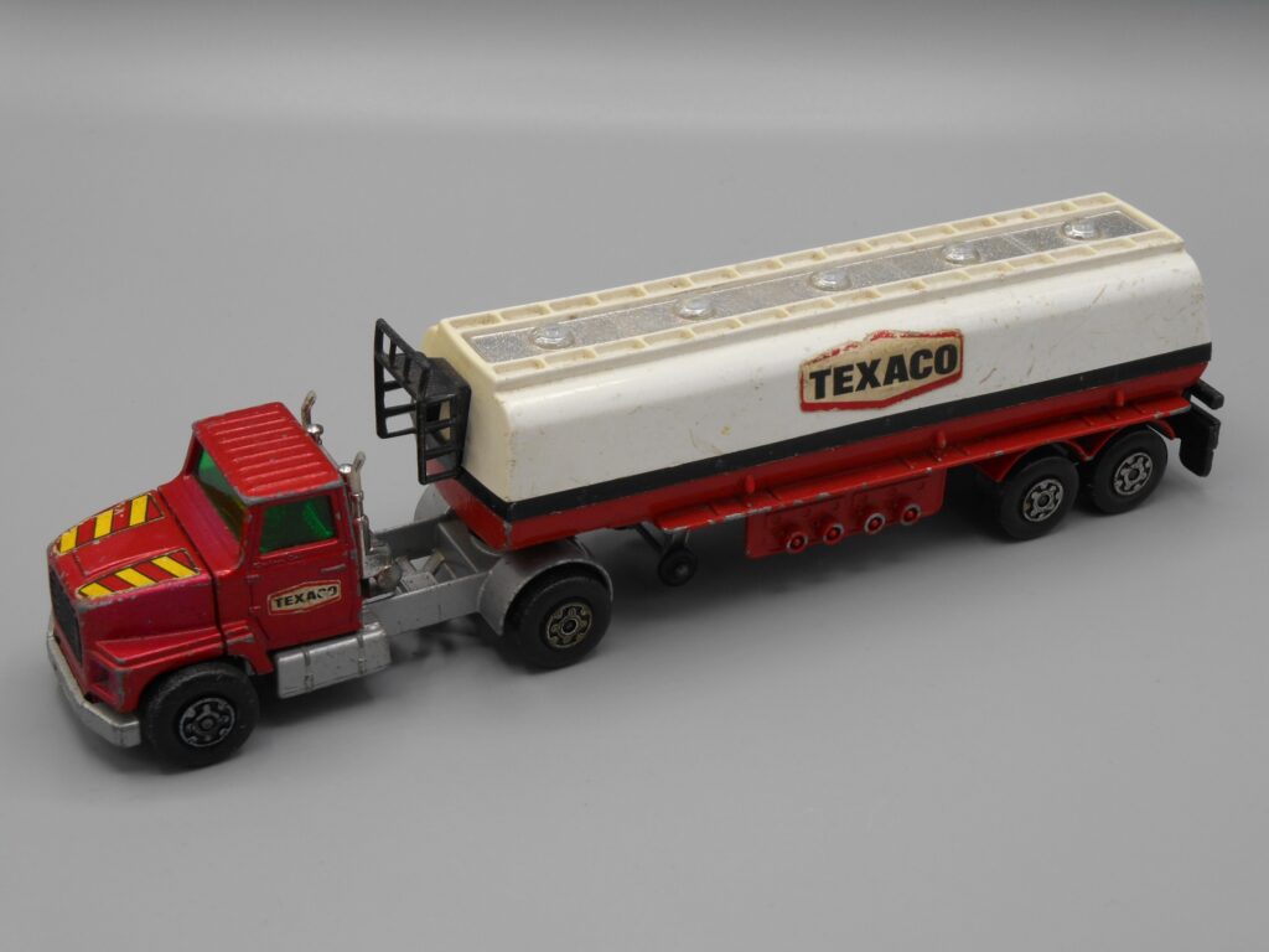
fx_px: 2236
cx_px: 634
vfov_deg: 24.0
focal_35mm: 61
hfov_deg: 31.7
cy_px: 476
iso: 80
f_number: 4.4
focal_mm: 10.9
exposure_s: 1/100
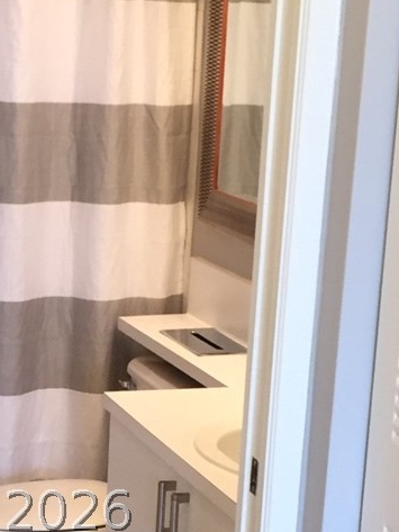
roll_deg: -1.8
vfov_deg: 19.5
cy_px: 511
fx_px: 1505
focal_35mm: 98
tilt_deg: -18.2
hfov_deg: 15.0
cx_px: 65
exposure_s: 1/30
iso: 80
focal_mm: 4.15
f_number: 2.2
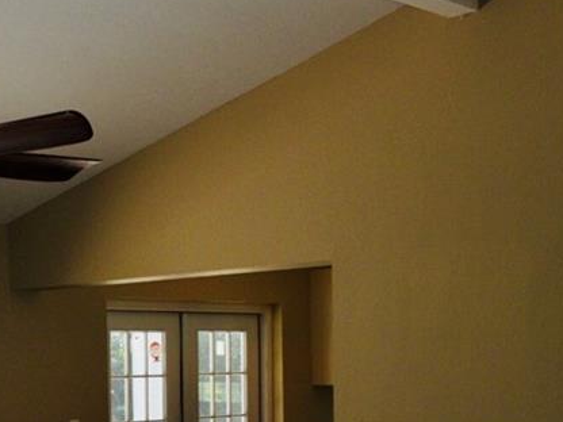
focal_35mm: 71
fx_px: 1155
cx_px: 27
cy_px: 399
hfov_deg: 26.2
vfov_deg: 20.2
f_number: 6.3
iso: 400
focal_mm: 20
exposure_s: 1/160
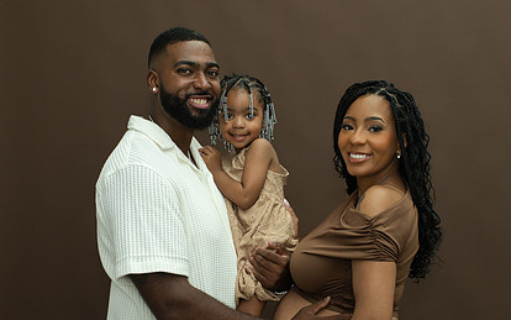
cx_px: 230
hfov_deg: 26.8
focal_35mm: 77
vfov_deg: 16.9
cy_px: 233
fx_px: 1073
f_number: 5
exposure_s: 1/200
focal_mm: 35
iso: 1000
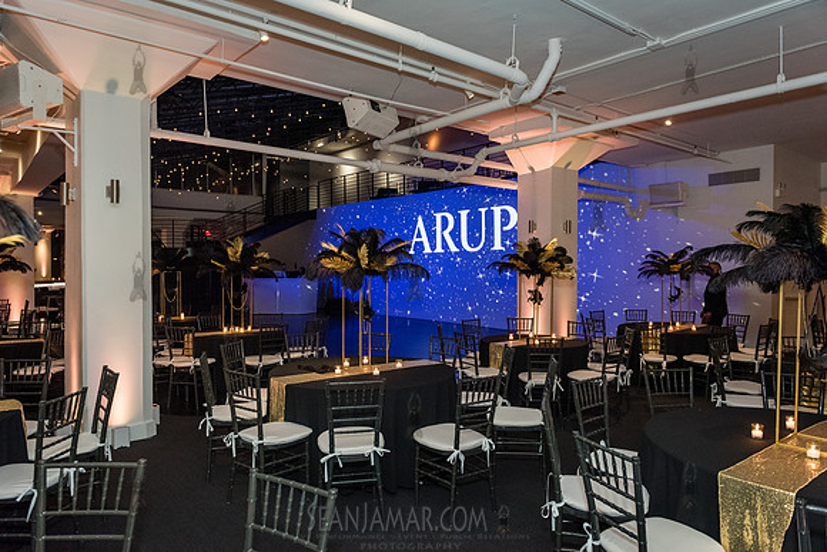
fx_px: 558
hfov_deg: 73.1
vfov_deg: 52.6
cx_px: 414
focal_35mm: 24
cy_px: 276
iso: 4000
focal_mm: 24
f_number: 3.5
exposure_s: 1/160
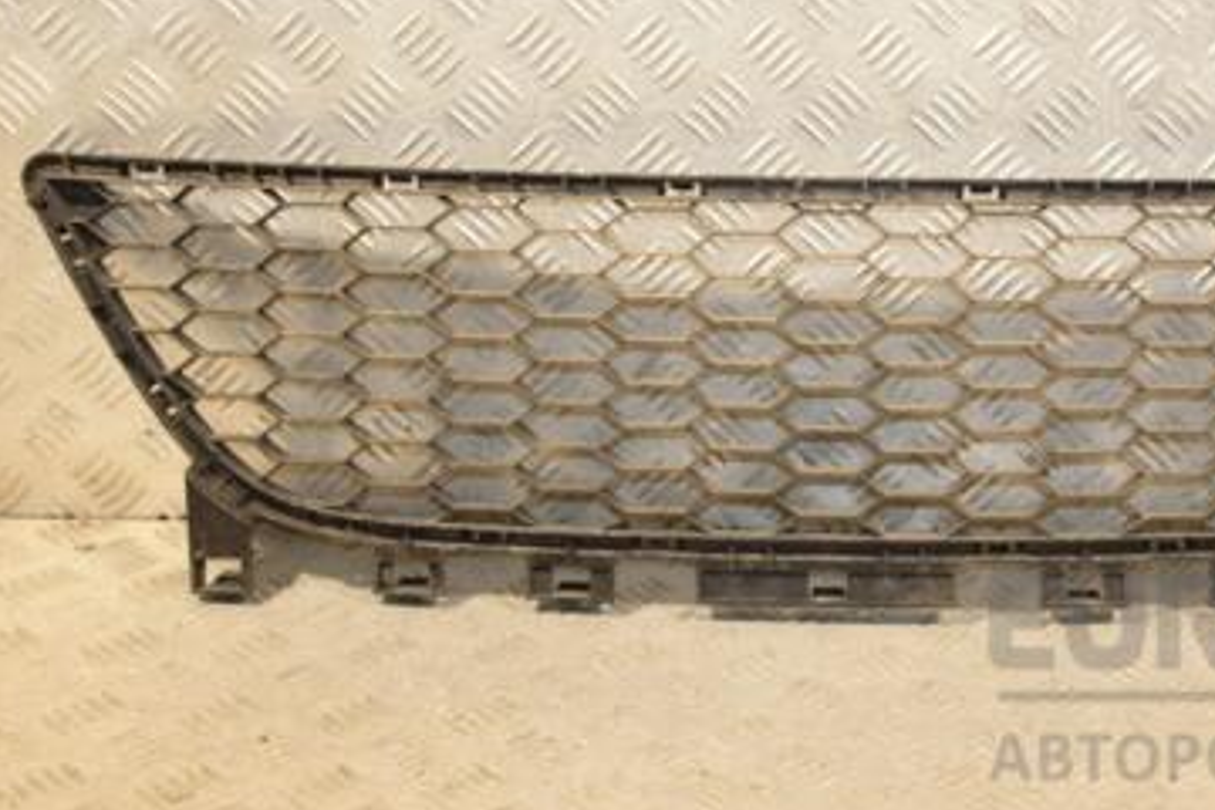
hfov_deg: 26.6
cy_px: 169
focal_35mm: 75
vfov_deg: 18.0
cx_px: 925
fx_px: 2531
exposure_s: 1/160
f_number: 5
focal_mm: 30
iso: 800
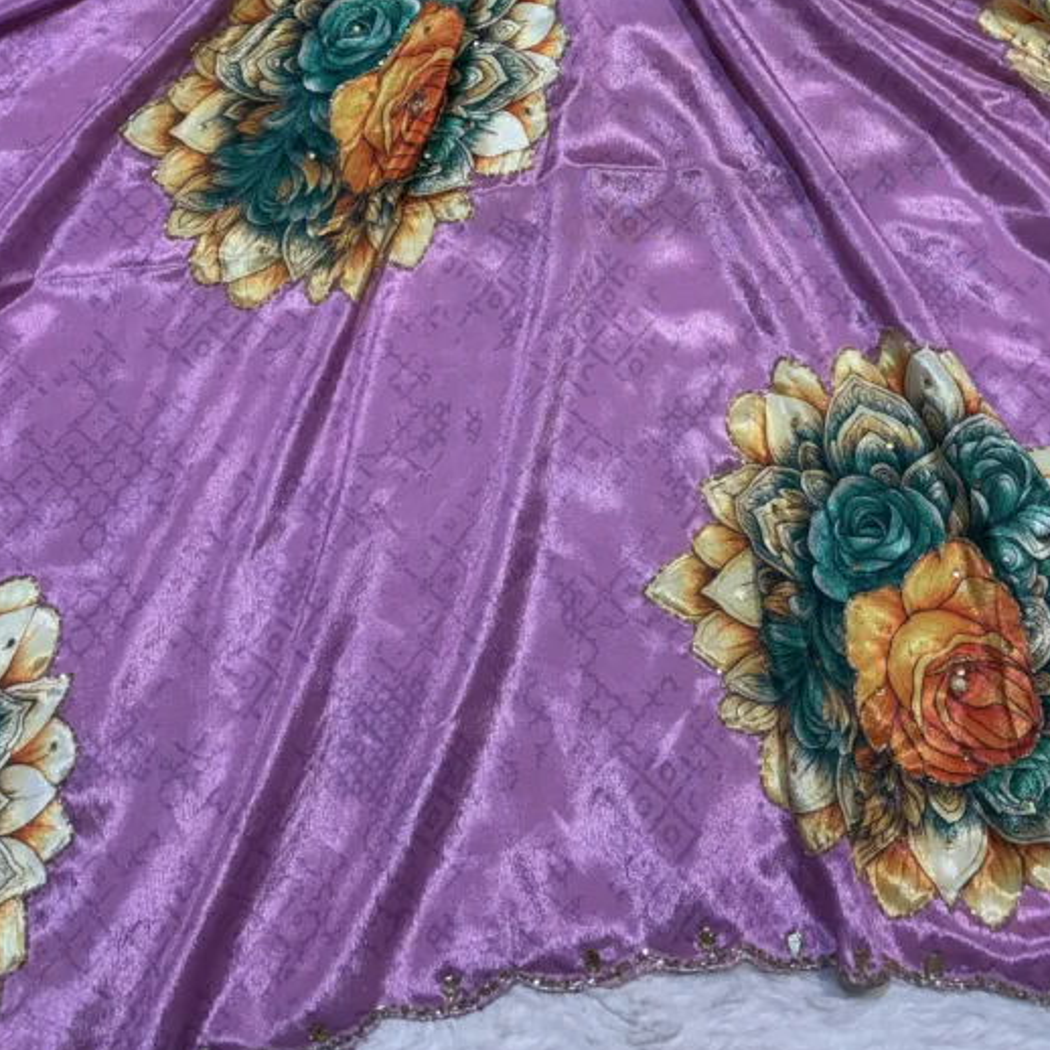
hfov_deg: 41.7
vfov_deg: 39.8
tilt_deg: -68.9
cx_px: 632
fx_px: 1373
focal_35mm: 40
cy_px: 175
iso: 64
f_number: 1.6
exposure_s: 1/100
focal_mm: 5.96
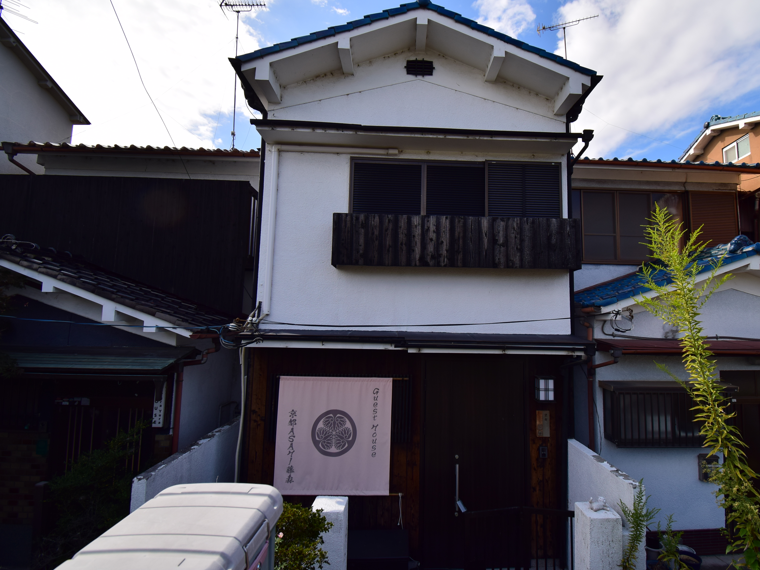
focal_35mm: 17
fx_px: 373
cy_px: 279
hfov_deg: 90.8
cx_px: 415
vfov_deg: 74.7
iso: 100
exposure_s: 1/500
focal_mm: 10
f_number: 6.7
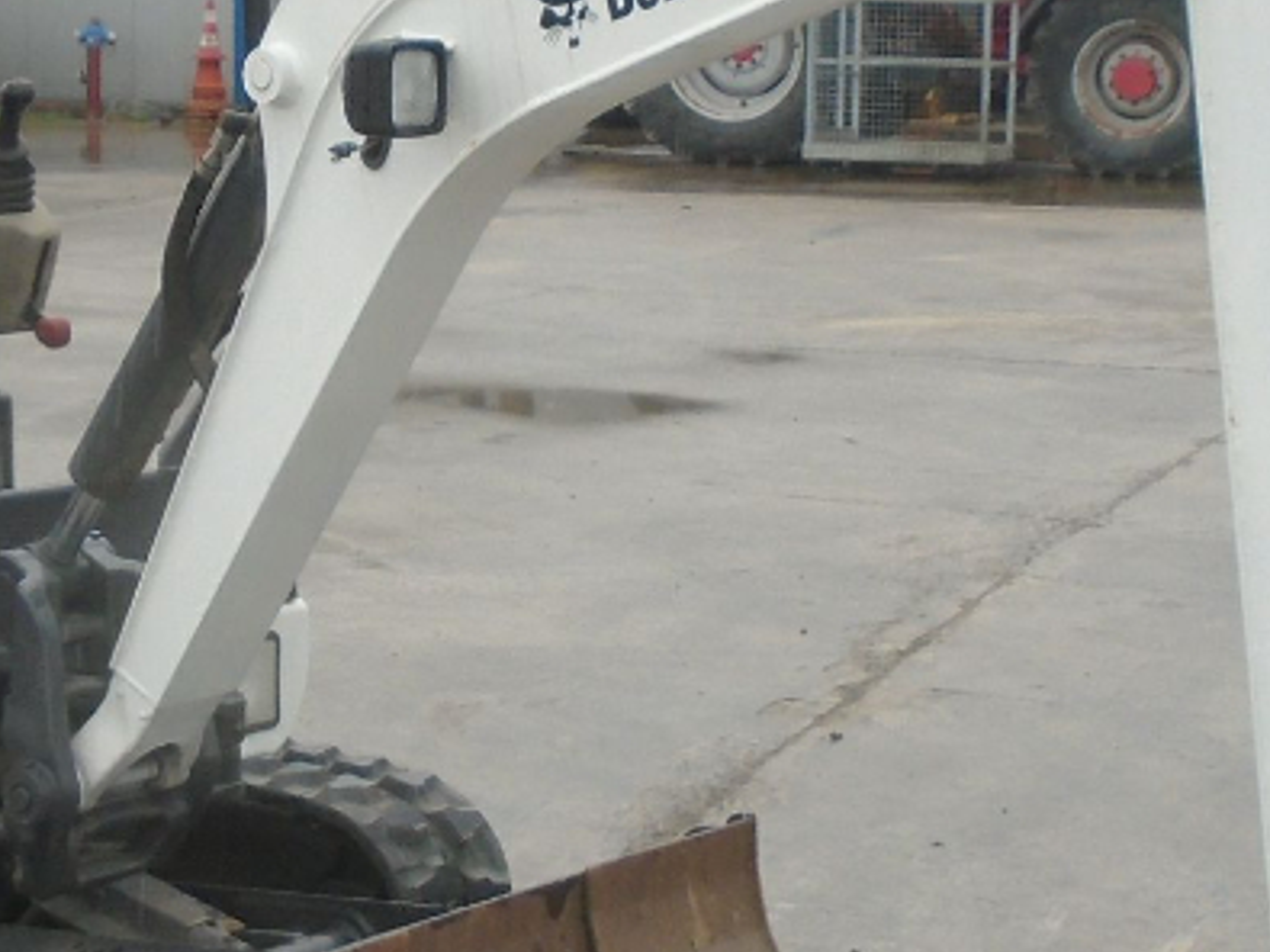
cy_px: 399
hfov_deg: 22.2
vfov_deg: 16.8
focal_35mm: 88
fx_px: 3228
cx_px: 434
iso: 100
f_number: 3.2
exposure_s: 1/320
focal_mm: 4.6
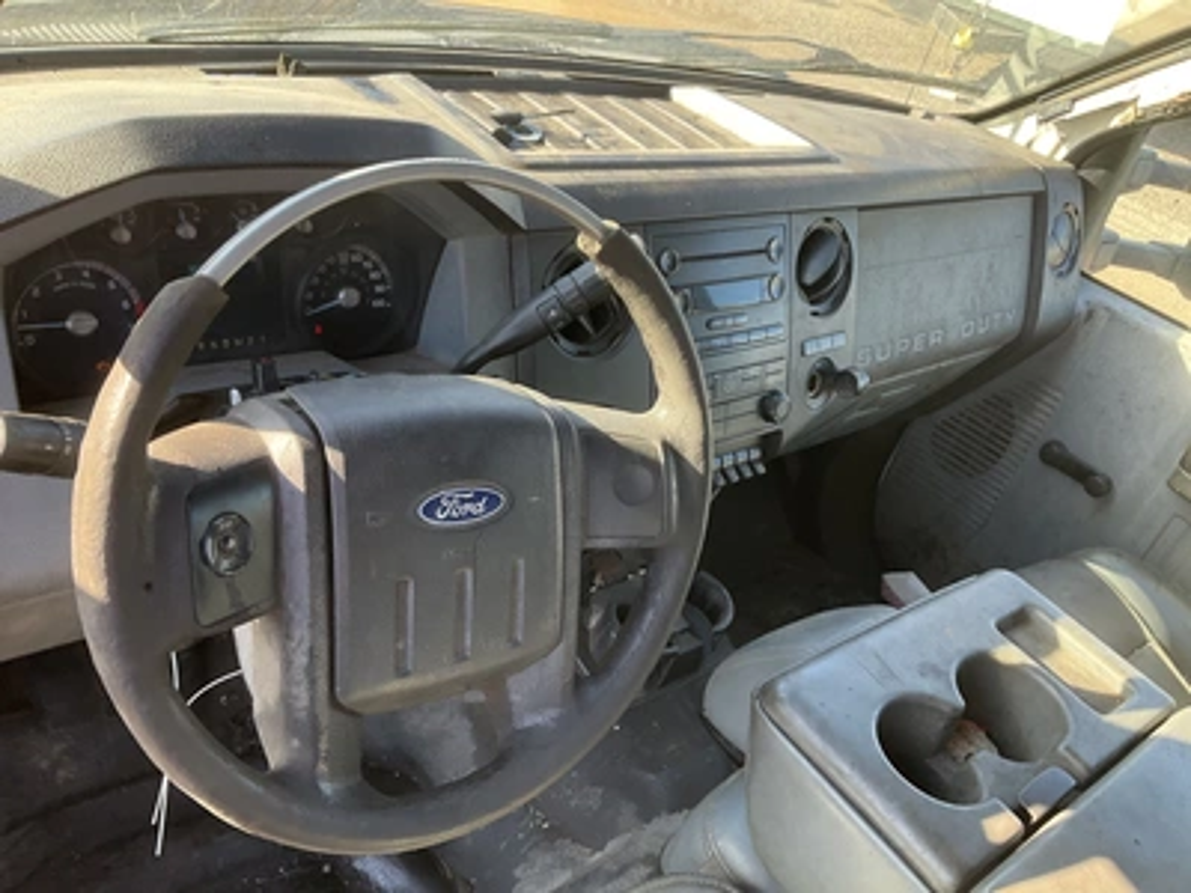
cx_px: 596
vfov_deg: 48.2
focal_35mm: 29
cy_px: 446
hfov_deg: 61.7
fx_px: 998
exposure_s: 1/122
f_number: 1.8
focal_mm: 3
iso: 50
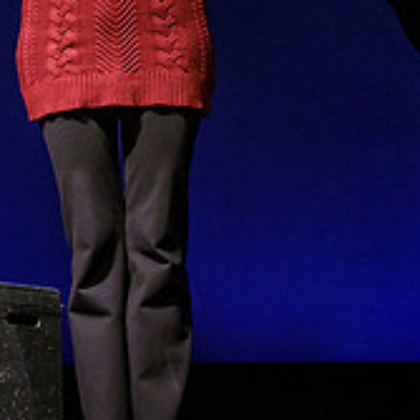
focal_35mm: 134
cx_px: -188
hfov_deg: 12.5
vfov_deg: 12.9
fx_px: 1839
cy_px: 64
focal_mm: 41.4
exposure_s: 1/400
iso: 6400
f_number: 2.8
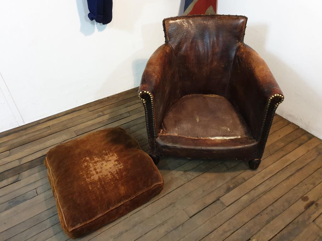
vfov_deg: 53.1
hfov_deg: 67.3
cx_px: 161
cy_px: 120
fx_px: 242
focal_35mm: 26
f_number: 1.5
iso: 320
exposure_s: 1/25
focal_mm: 4.3
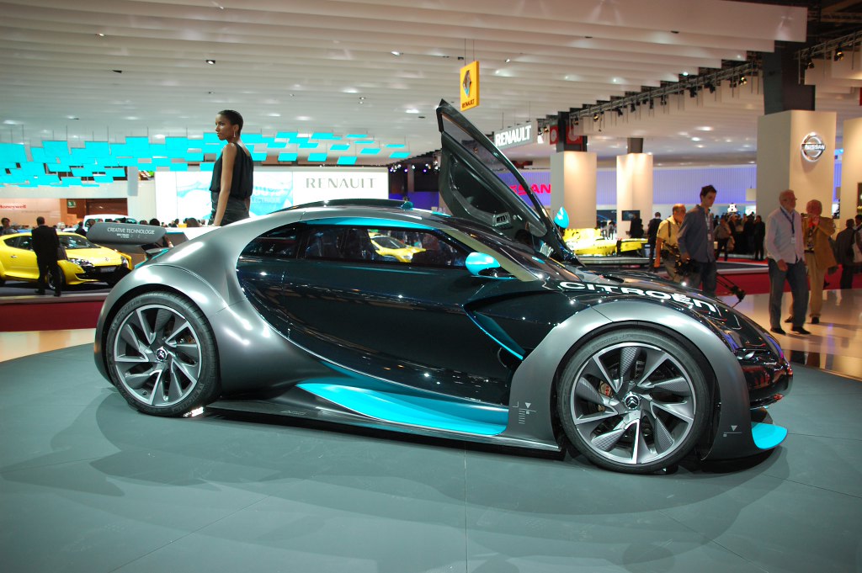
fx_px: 790
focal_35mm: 33
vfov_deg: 39.9
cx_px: 431
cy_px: 286
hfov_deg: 57.3
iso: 400
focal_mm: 22
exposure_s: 1/80
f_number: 4
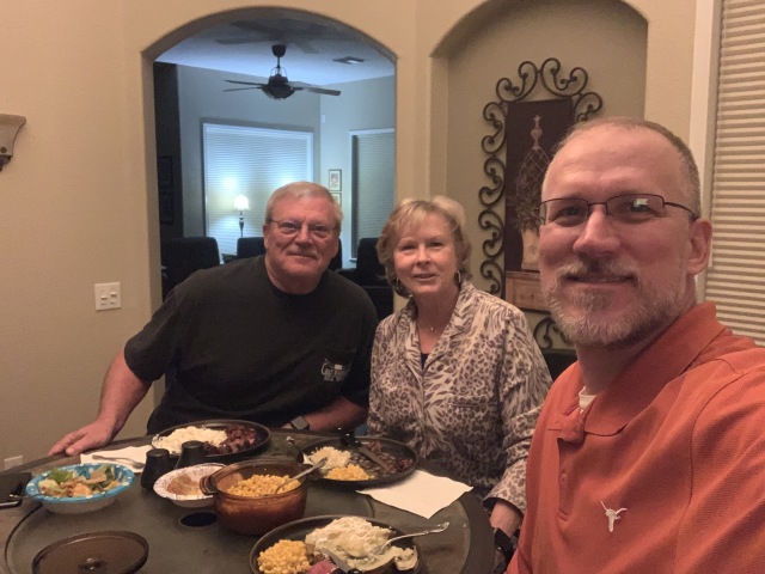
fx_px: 707
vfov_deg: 44.2
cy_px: 287
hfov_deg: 56.8
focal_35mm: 32
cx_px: 382
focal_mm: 2.87
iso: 500
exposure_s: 1/24
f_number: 2.2
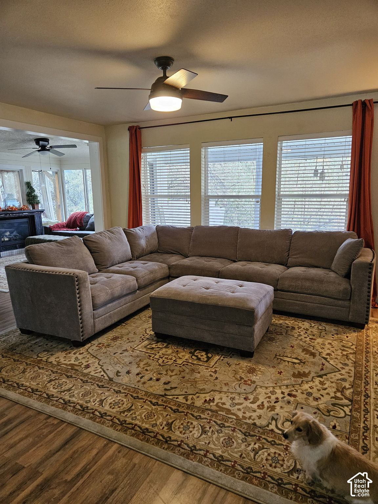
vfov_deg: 73.9
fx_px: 335
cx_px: 189
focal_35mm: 23
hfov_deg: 58.9
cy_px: 252
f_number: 1.8
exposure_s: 1/120
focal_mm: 5.4
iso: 500
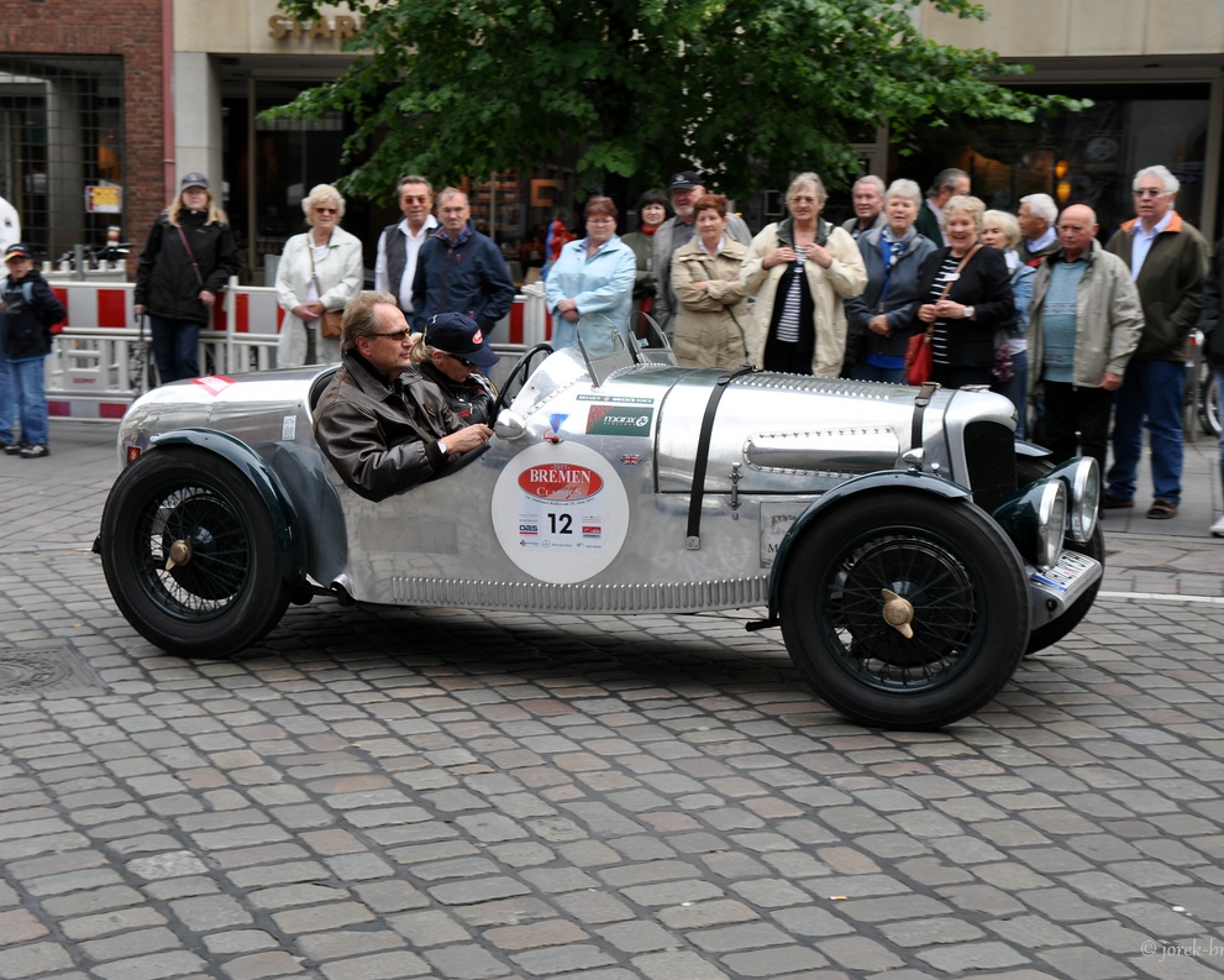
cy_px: 491
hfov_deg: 31.6
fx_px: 2158
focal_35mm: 60
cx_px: 555
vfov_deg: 25.6
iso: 200
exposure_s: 1/320
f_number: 5.6
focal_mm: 35
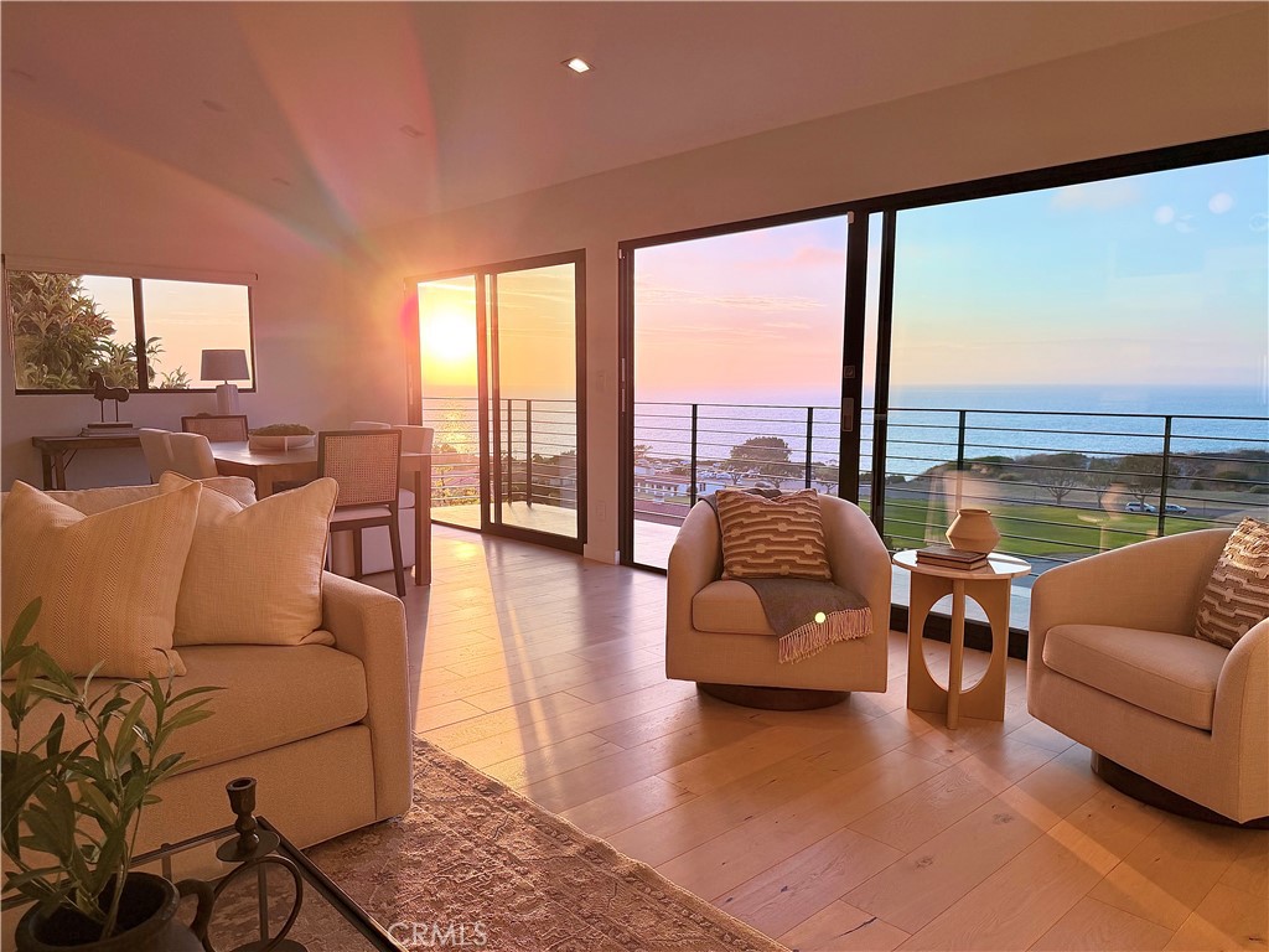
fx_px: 880
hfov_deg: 71.6
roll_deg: +0.1
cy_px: 476
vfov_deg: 56.8
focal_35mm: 24
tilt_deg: -6.7
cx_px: 634
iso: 100
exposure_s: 1/849
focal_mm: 6.76
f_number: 1.78
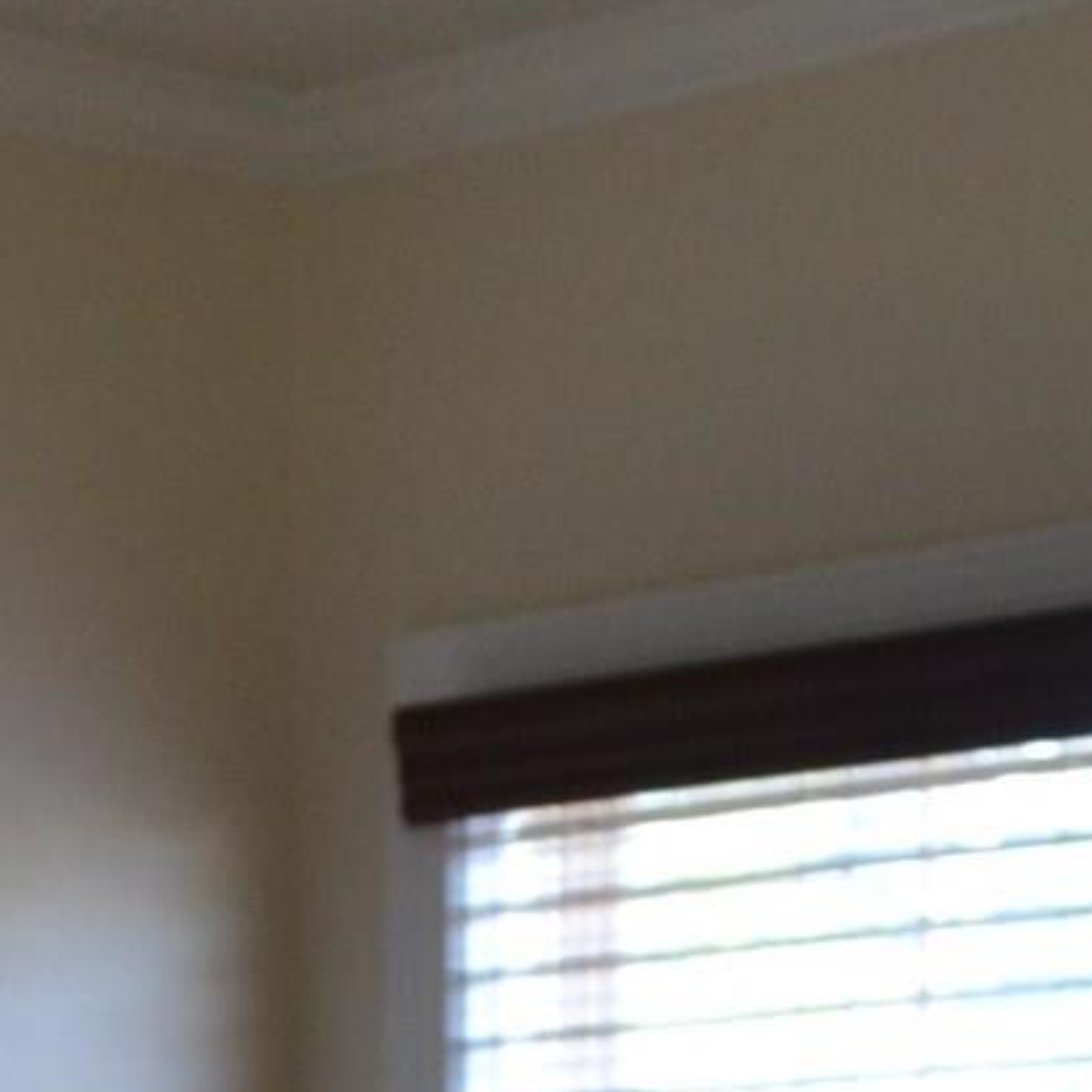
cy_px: 2005
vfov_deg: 9.7
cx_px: -132
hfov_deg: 10.2
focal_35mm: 170
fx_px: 6067
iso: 400
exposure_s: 1/80
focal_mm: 18
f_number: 4
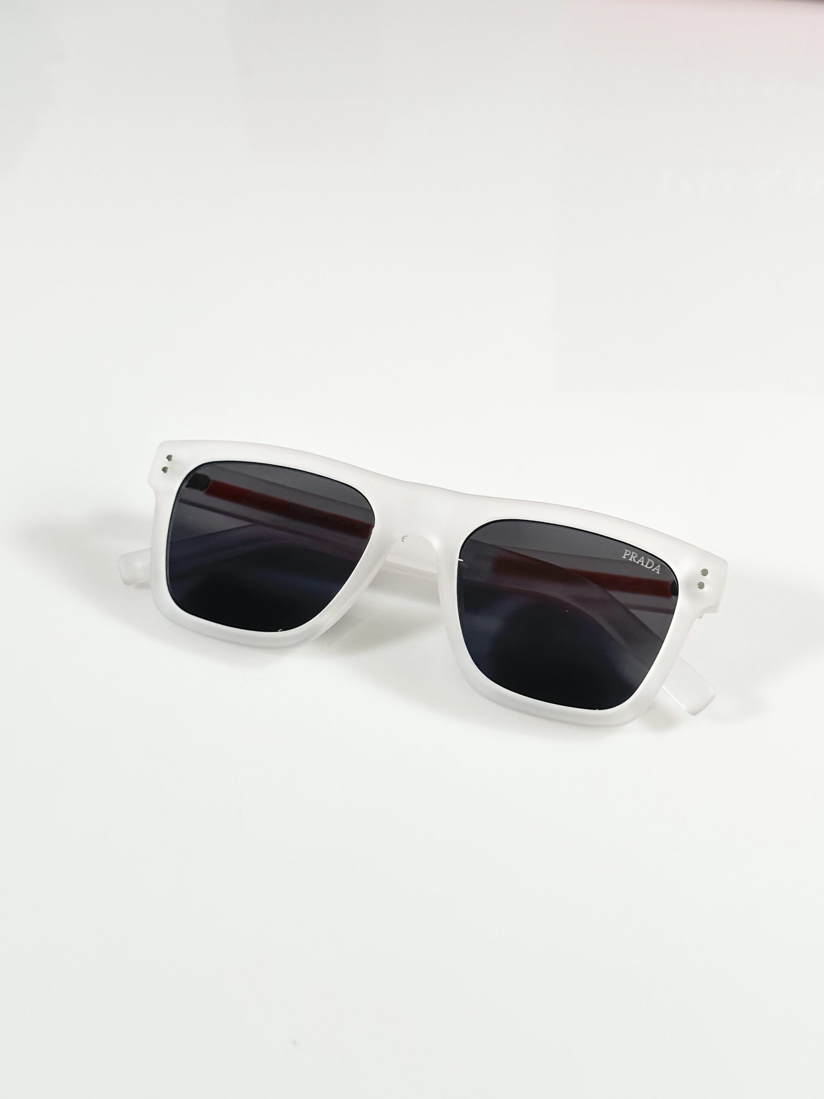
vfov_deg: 39.7
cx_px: 412
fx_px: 1523
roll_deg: +1.1
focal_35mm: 48
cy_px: 550
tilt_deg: -44.1
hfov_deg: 30.3
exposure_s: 1/100
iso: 64
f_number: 1.78
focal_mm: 6.86
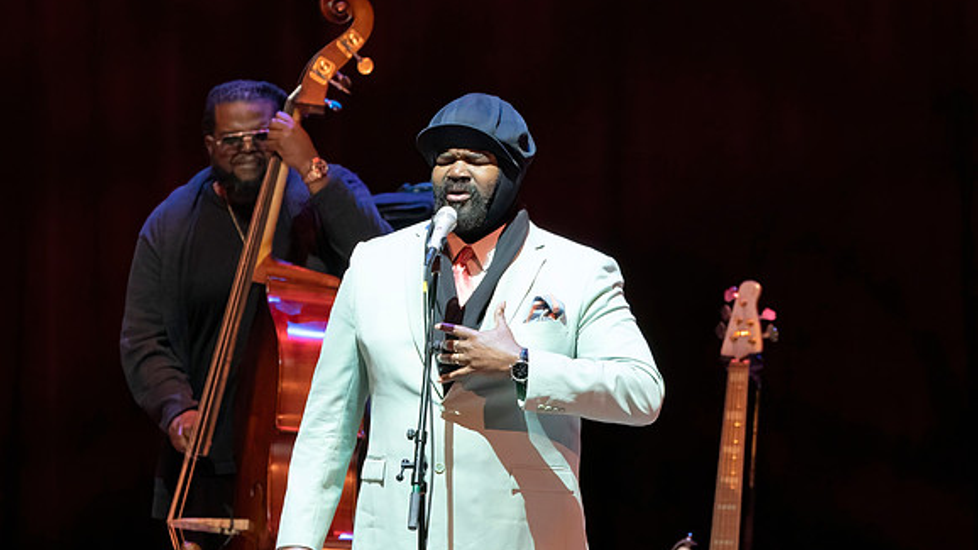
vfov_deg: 2.1
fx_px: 14884
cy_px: 521
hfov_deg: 3.8
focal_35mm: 574
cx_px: 471
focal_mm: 303
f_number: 7.1
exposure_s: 1/250
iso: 6400
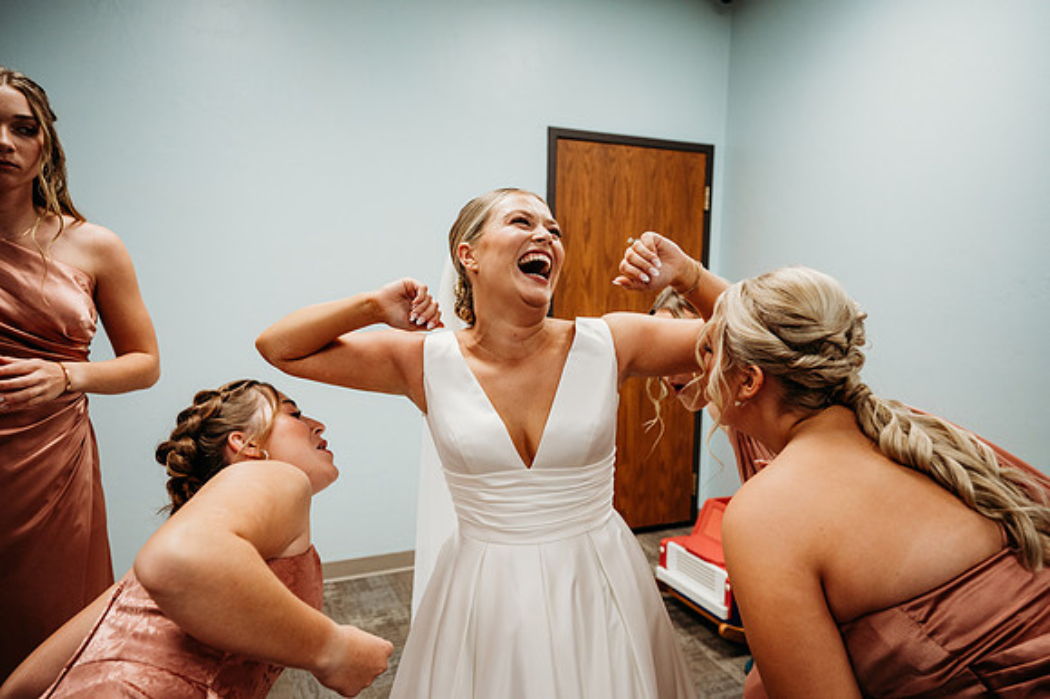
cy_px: 350
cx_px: 525
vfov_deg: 53.1
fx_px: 700
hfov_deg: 73.8
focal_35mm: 24
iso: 2000
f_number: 3.2
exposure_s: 1/320
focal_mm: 24
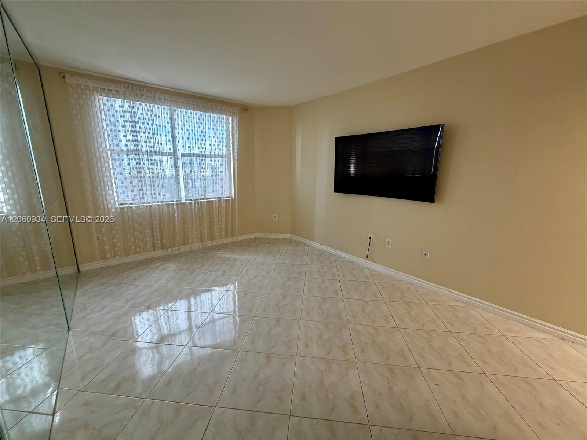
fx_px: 237
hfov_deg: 102.1
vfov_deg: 85.7
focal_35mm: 14
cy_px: 220
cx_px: 294
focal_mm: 2.22
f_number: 2.2
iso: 160
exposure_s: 1/60
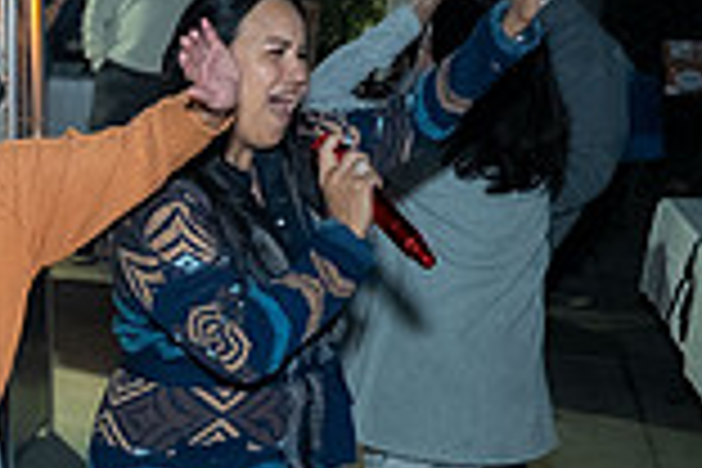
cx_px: -328
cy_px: 340
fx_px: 1735
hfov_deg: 20.0
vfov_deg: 15.3
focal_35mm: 89
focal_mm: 24
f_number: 3.2
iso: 1000
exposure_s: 1/160
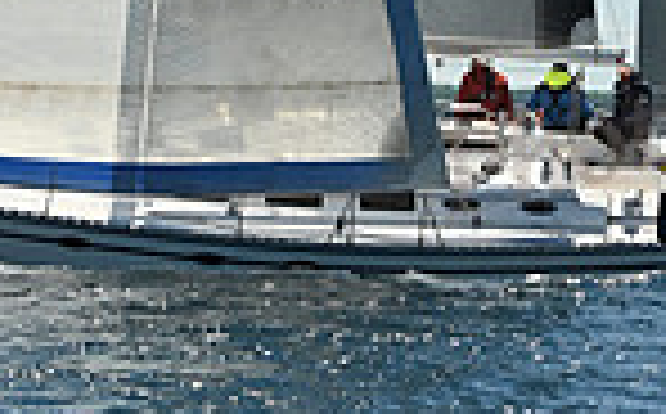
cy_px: -522
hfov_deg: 5.2
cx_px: 209
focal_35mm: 408
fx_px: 7394
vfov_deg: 3.2
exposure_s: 1/1000
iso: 320
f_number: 11
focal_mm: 102
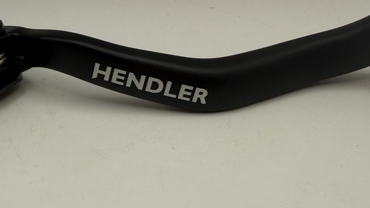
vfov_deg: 18.7
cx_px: 176
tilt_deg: -29.5
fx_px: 628
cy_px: 60
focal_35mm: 64
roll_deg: -0.9
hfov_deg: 32.8
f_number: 2.2
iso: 40
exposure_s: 1/507
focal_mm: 2.22
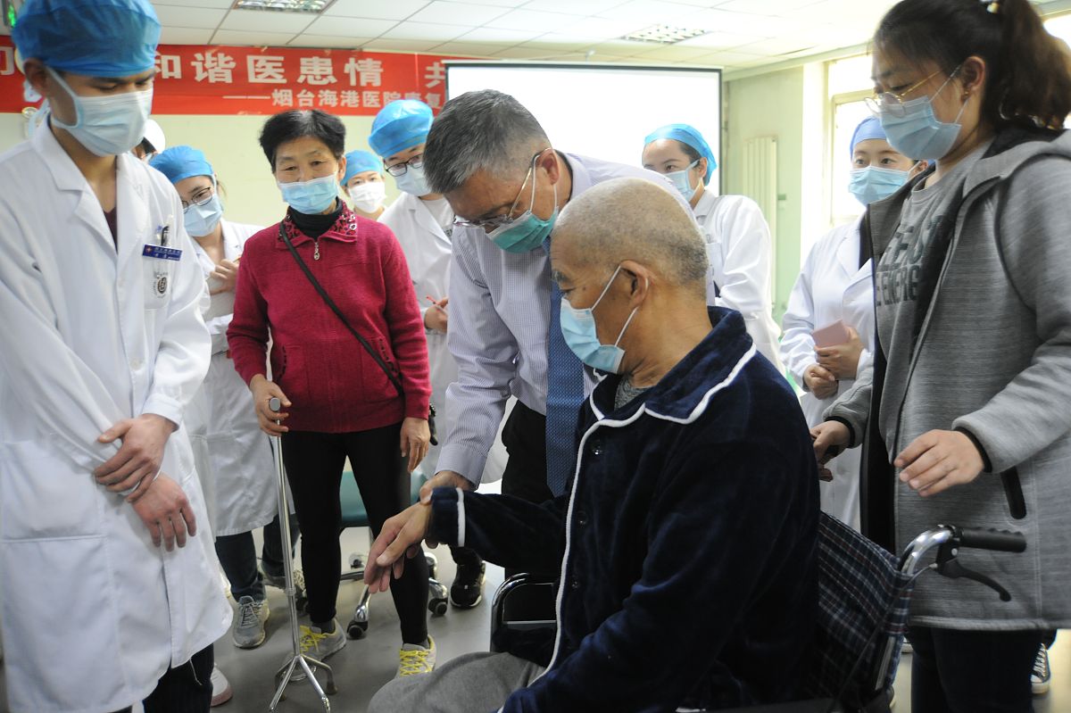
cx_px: 536
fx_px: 833
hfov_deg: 65.5
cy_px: 356
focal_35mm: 28
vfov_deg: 46.4
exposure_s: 1/30
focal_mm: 28
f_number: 3.5
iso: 1600
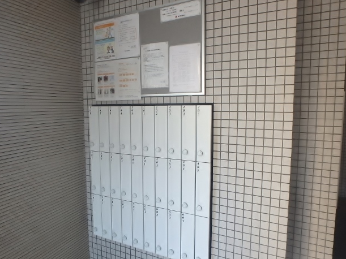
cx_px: 169
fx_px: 220
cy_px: 128
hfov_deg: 76.4
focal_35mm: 22
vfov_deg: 61.1
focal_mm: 3.7
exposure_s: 1/40
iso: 200
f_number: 3.5
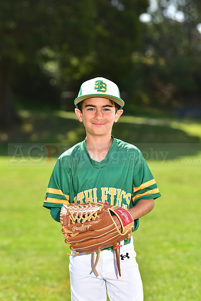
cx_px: 100
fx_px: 1130
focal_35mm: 135
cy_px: 150
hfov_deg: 10.2
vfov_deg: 15.2
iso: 100
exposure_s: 1/250
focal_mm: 135
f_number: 5
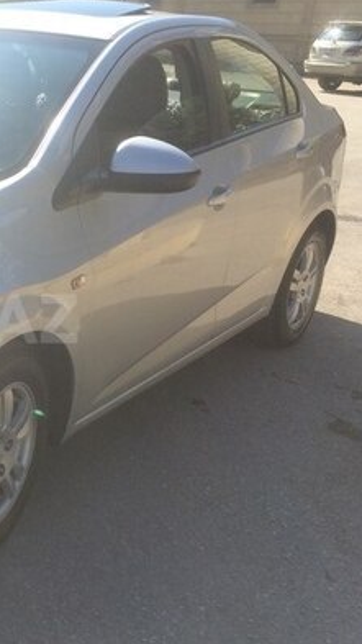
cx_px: -90
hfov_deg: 20.9
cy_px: 319
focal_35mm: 53
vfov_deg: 39.2
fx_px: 905
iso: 32
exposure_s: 1/1244
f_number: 2.2
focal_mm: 4.15
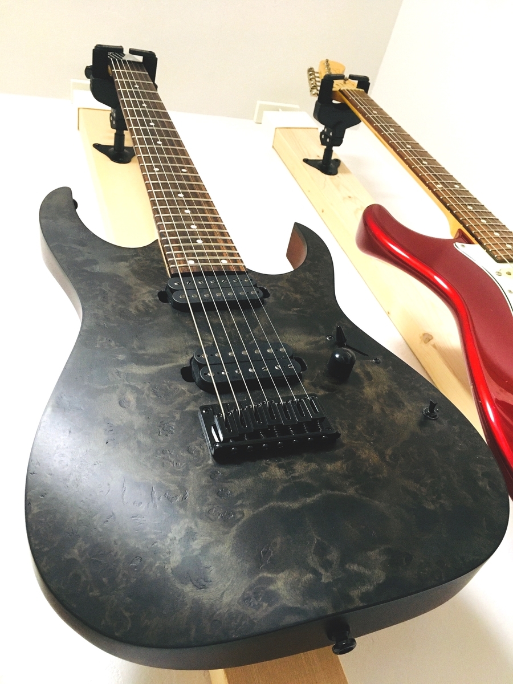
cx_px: 256
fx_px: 573
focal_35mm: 29
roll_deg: +25.9
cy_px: 342
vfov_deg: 61.7
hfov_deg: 48.2
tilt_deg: +41.9
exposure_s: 1/24
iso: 200
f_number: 2.2
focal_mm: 4.15
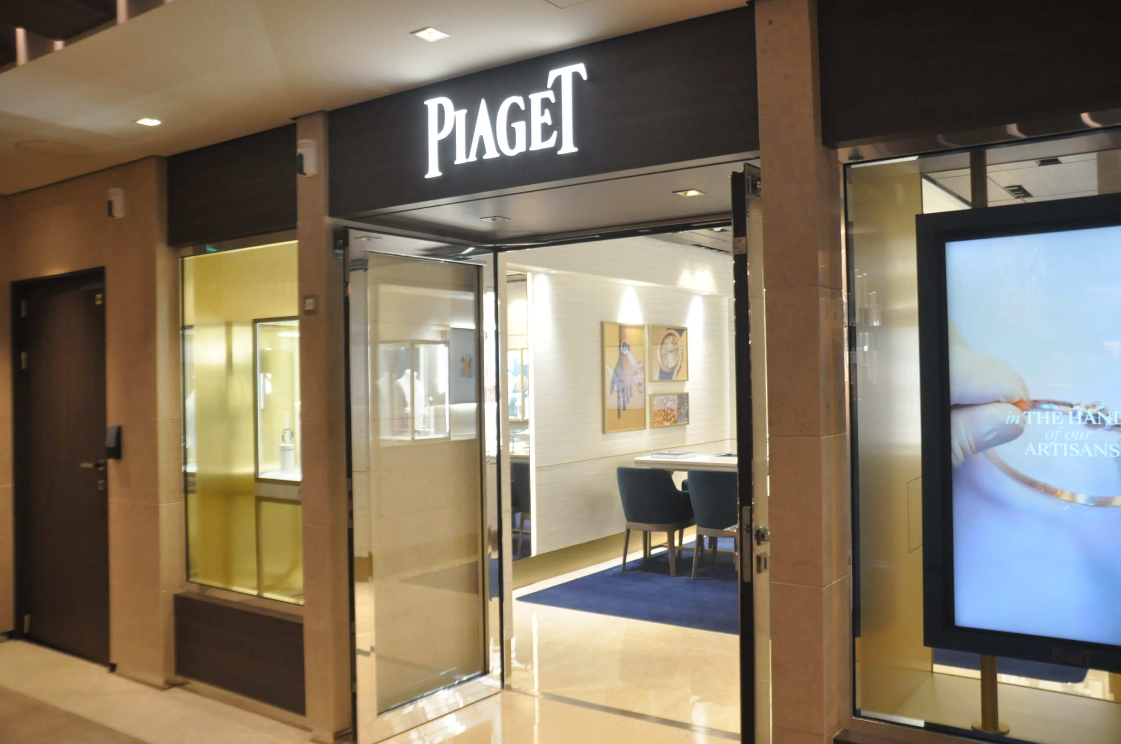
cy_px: 372
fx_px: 840
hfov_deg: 67.4
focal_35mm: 27
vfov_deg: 47.8
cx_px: 560
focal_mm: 18
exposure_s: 1/80
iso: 1250
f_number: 7.1
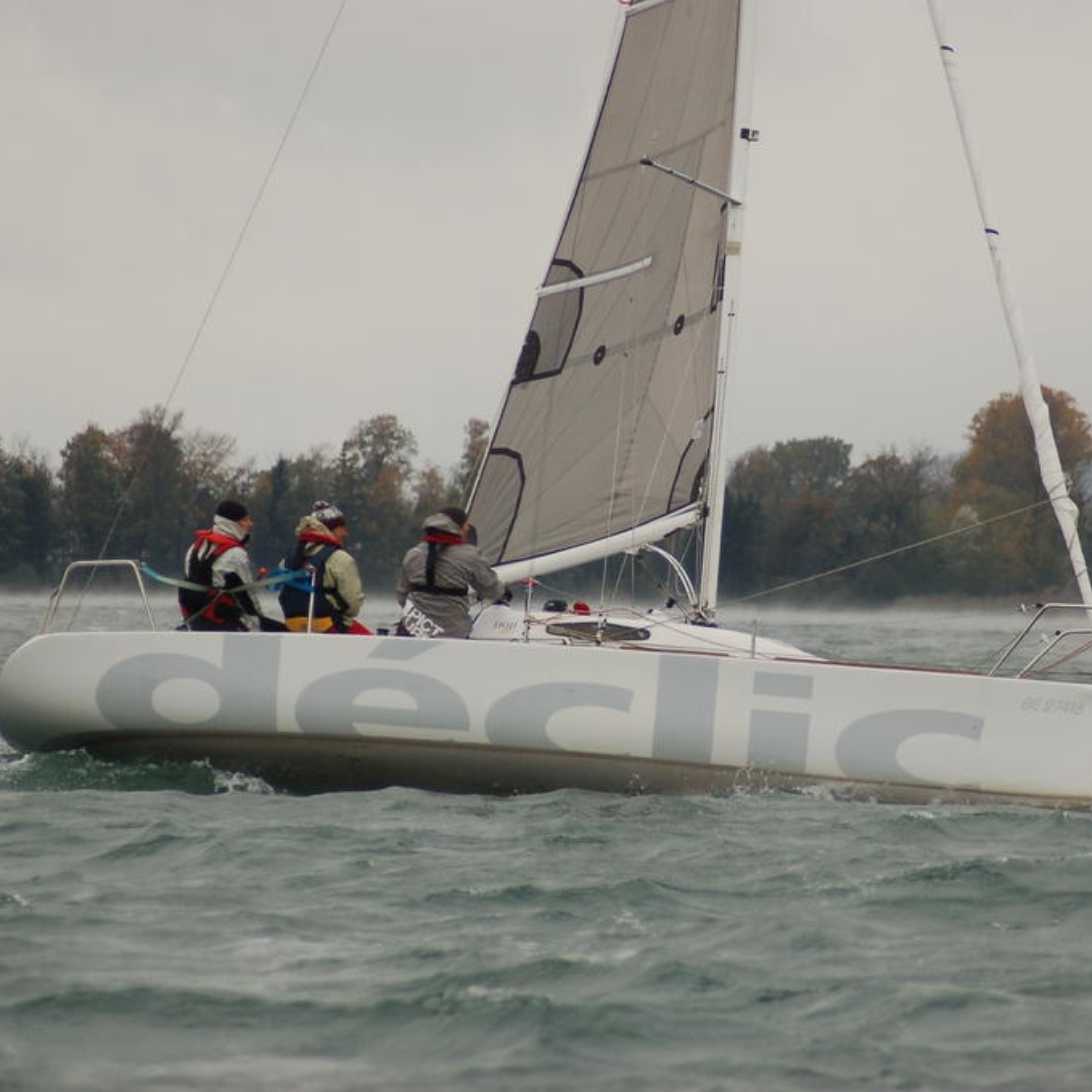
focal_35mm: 279
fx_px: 9945
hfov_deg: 6.3
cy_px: 546
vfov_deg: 6.3
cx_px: 651
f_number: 4.5
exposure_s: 1/800
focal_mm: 145
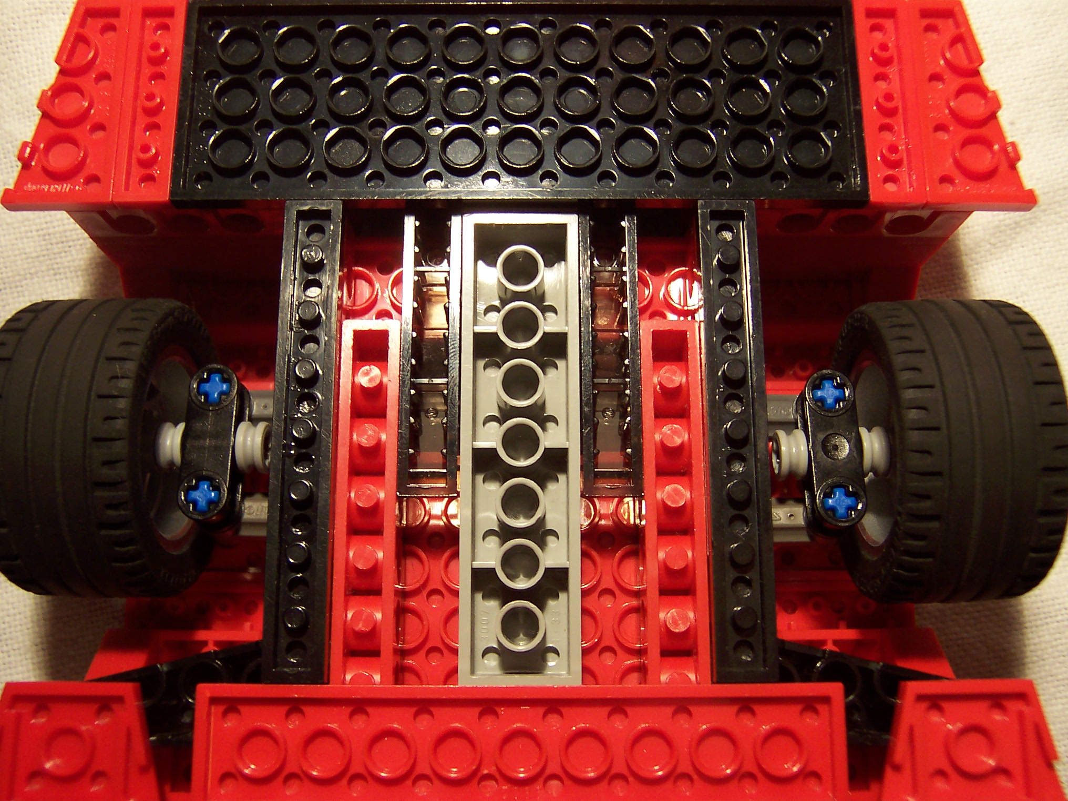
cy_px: 400
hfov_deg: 51.4
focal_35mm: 36
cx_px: 534
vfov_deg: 39.7
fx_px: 1111
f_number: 2.8
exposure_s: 1/30
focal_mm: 5.6
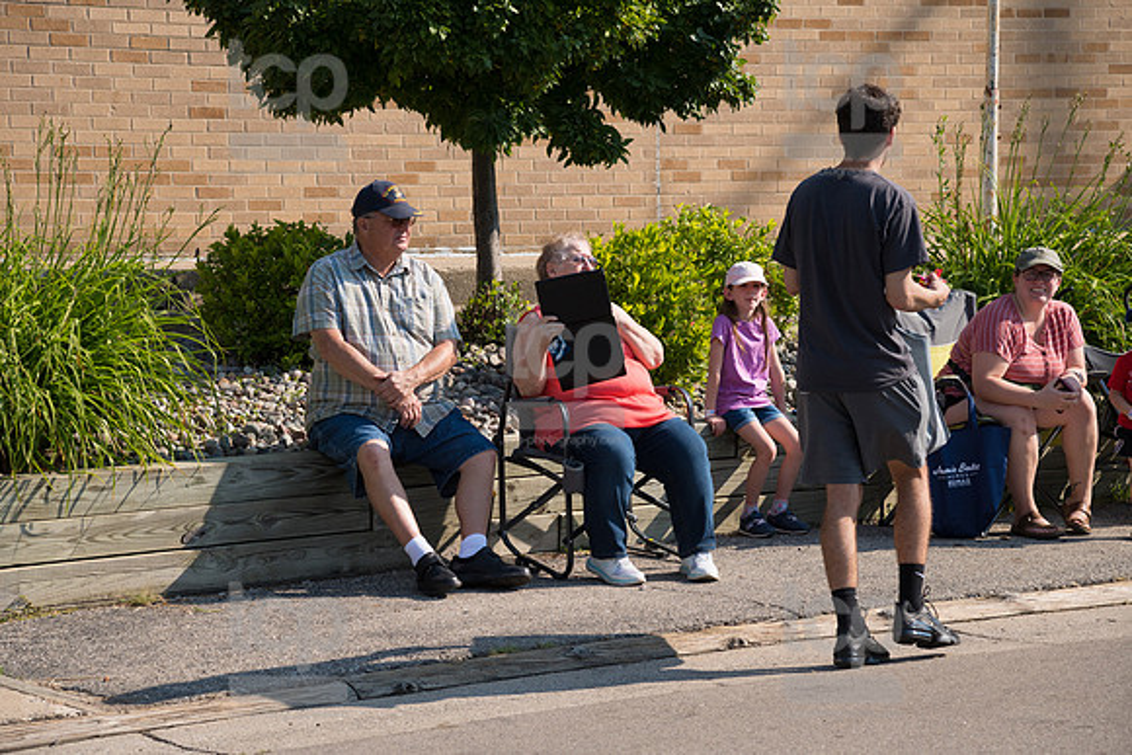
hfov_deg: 18.3
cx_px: 566
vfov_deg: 12.2
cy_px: 378
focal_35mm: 112
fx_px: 3522
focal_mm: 112
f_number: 6.3
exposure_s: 1/800
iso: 320
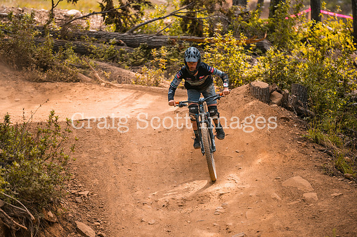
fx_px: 1982
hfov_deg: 10.3
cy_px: 118
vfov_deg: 6.9
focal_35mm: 200
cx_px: 178
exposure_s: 1/1600
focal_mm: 200
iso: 250
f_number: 2.8
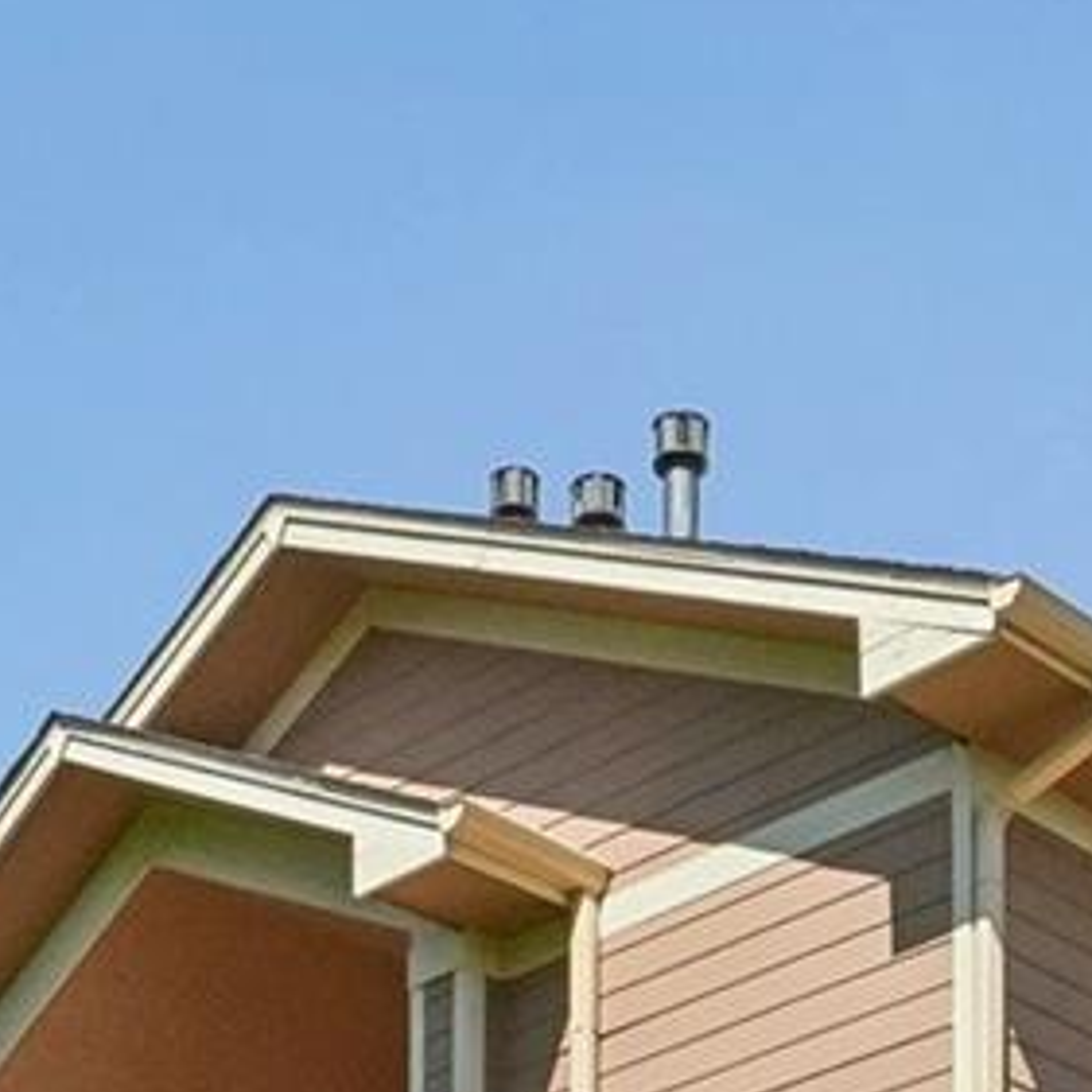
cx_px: 579
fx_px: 3105
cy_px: 1795
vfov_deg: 17.3
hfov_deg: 19.9
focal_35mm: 87
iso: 400
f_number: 8
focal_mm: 12
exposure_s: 1/2000
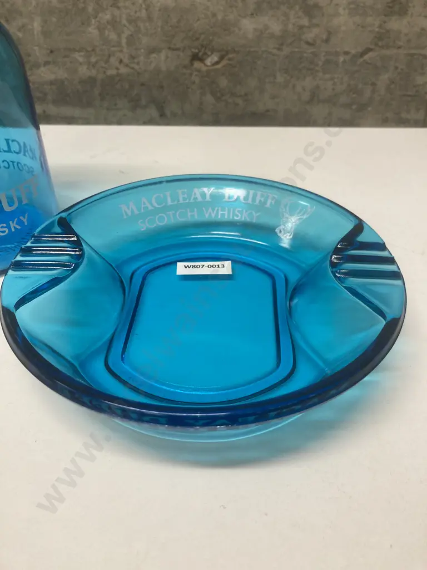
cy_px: 285
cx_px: 214
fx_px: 461
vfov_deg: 63.4
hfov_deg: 49.7
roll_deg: -1.7
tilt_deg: -36.8
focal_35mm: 28
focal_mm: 3.99
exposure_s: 1/50
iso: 50
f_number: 1.8
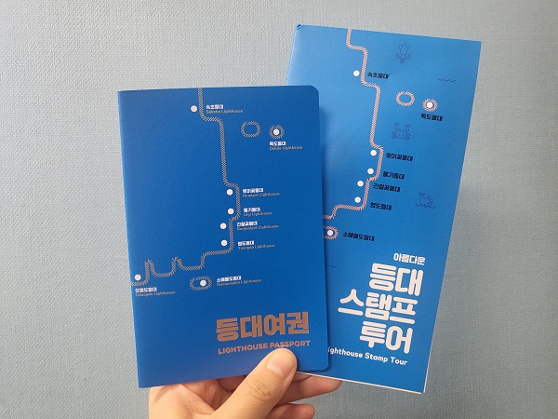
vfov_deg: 53.1
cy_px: 210
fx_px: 419
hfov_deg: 67.3
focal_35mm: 26
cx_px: 279
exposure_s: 1/60
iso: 200
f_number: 1.8
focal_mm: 4.25
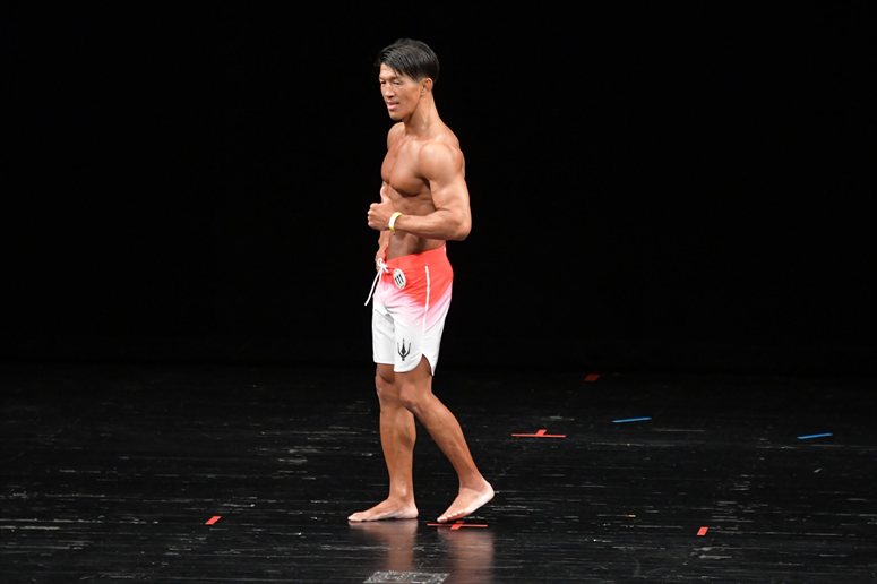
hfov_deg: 7.6
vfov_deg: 5.1
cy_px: 292
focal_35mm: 270
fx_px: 6574
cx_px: 438
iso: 3200
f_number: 5.6
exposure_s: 1/400
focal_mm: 180
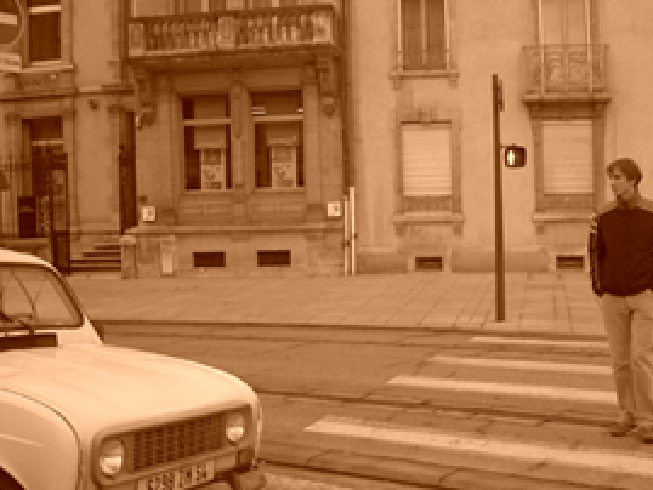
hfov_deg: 36.8
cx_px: 367
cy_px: 274
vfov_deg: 28.0
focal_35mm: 52
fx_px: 981
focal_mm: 5.8
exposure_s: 1/200
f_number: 2.6
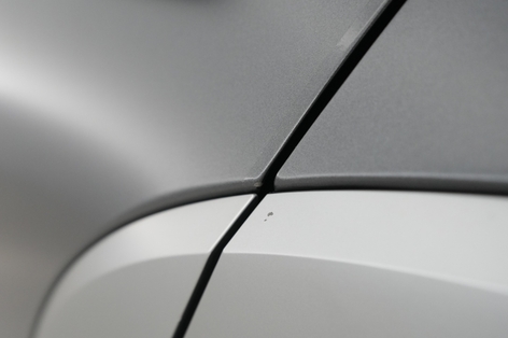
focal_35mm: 38
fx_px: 536
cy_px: 175
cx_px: 196
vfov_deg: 35.0
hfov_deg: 50.3
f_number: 4
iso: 2500
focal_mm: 28
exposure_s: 1/100
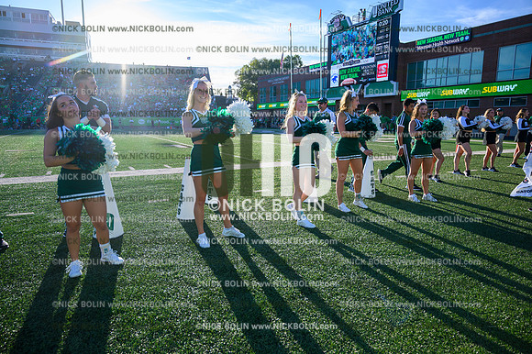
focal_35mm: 24
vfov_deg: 53.1
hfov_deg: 73.8
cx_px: 266
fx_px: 354
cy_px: 177
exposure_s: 1/640
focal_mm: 24
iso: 125
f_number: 4
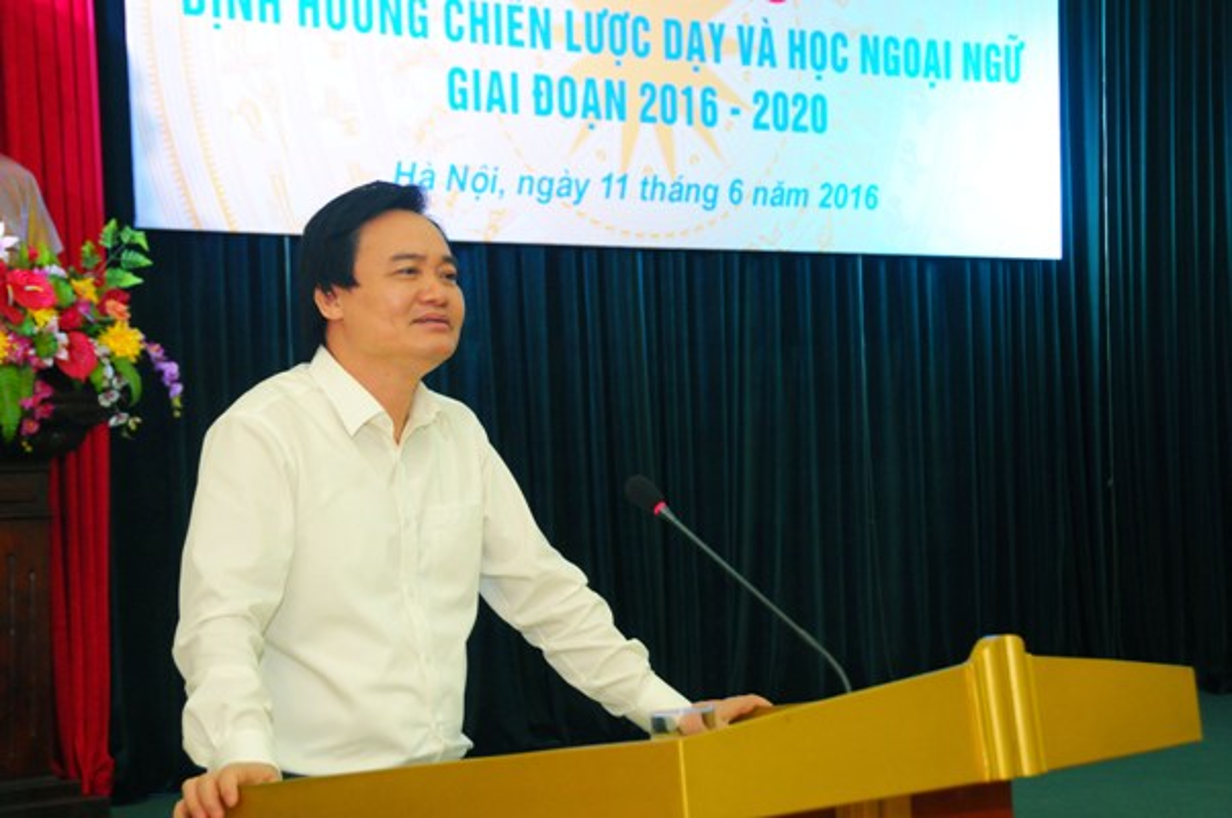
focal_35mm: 75
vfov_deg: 18.1
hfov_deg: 27.0
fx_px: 2564
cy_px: 409
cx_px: 616
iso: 1000
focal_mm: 50
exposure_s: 1/60
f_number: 6.3
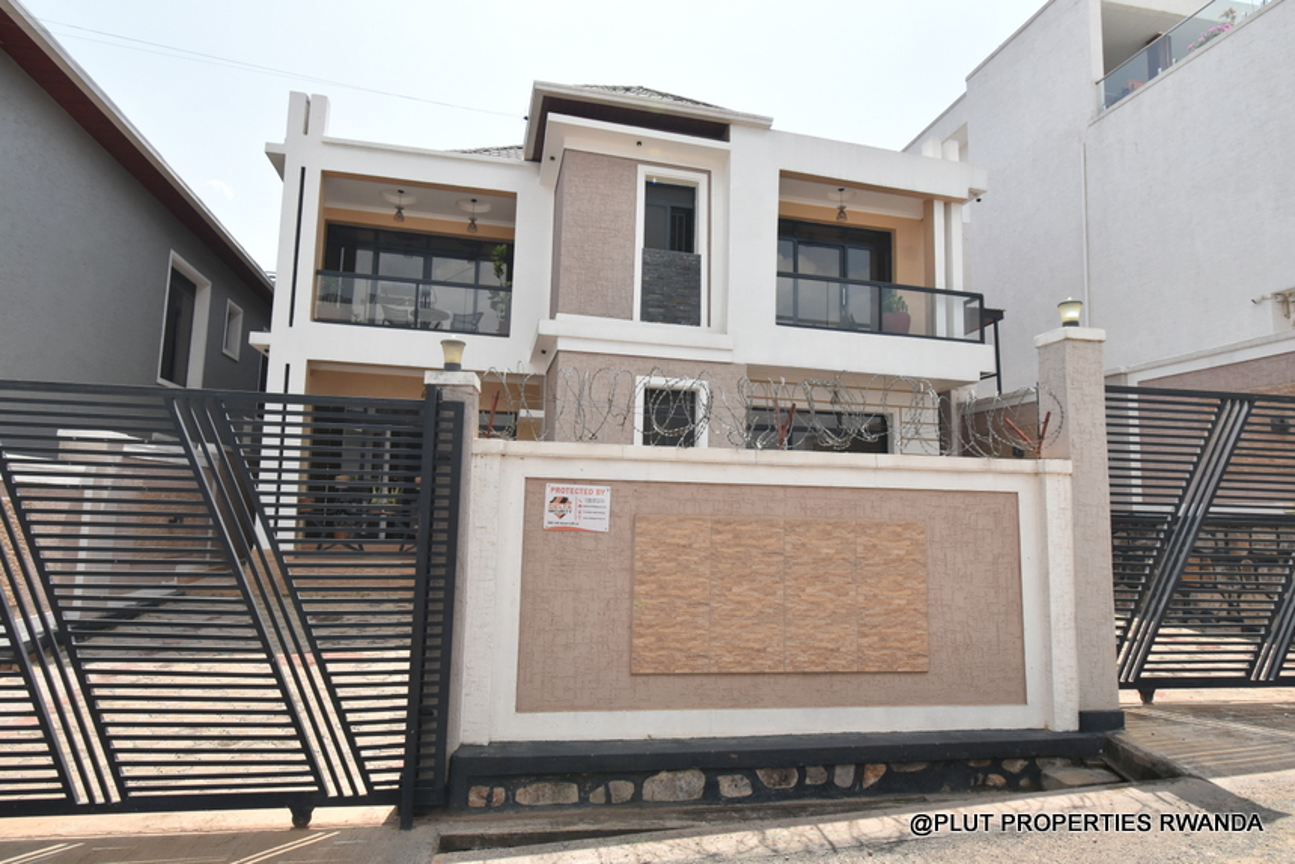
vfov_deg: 63.3
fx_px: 702
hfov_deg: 85.4
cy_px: 432
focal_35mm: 20
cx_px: 648
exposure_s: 1/1500
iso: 800
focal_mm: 13
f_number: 8
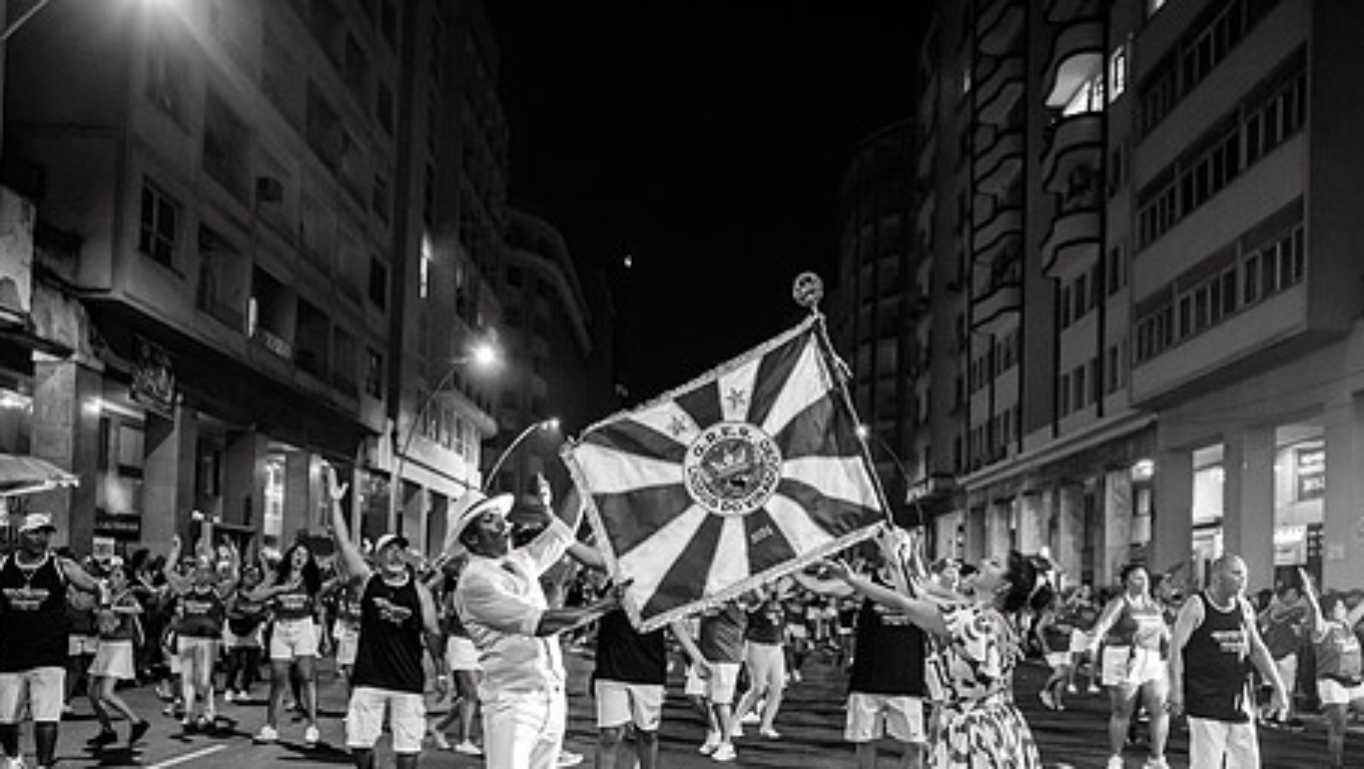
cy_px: 546
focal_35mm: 33
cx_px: 712
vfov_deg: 35.1
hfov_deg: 59.4
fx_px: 1194
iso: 5000
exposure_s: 1/200
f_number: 2
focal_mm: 24
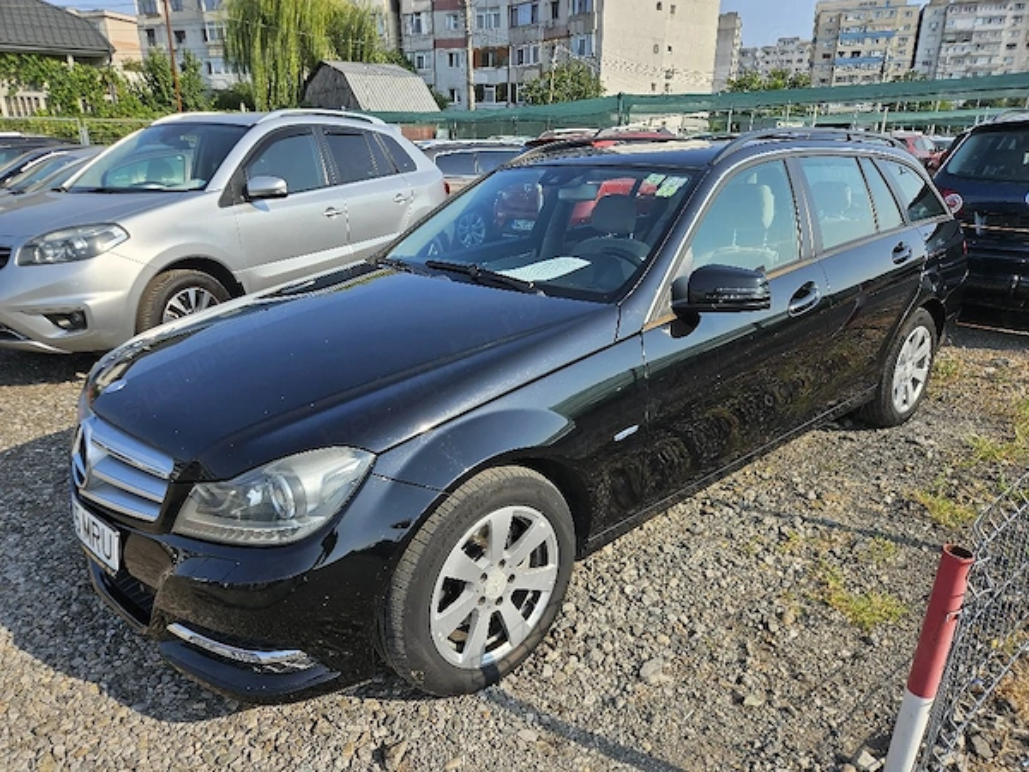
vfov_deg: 58.9
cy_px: 386
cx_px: 514
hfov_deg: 73.9
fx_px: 684
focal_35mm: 23
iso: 25
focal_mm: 5.4
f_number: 1.8
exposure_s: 1/1429
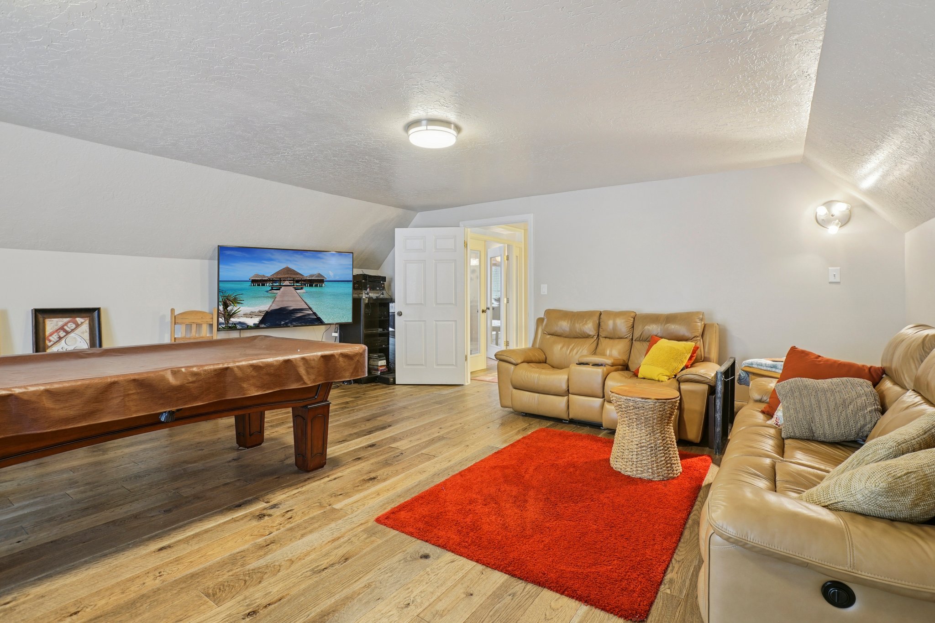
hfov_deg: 93.3
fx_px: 441
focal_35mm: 17
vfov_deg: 70.4
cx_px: 468
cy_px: 312
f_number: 8
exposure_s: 1/3.33
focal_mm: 17
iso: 400
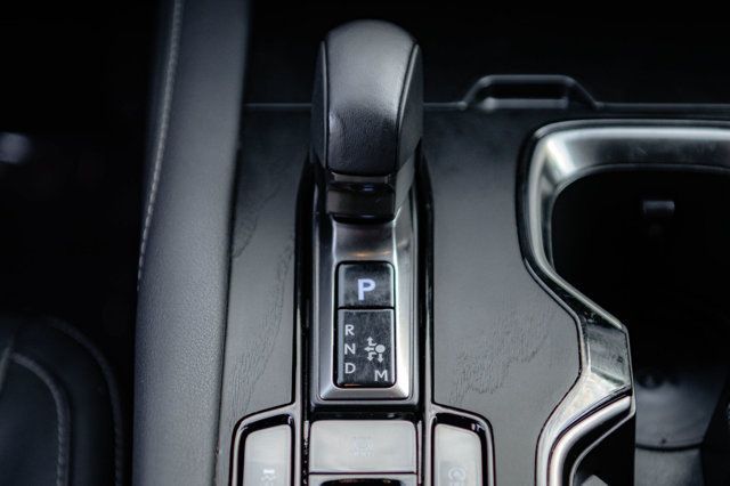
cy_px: 243
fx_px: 1520
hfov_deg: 27.0
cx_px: 365
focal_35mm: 75
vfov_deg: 18.2
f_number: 2.8
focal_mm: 50
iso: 500
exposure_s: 1/250
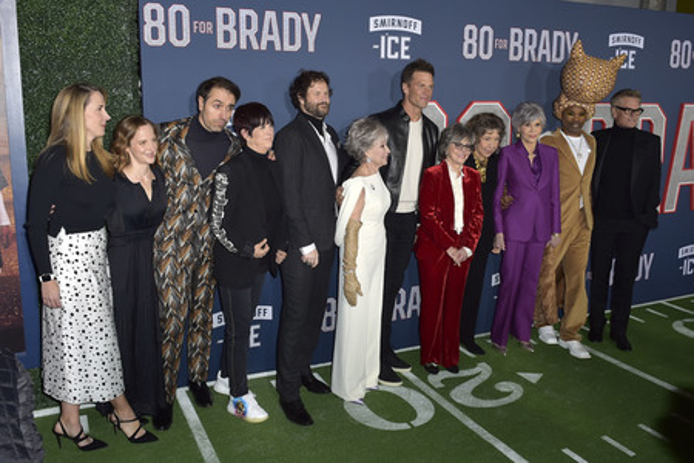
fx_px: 540
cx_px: 347
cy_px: 232
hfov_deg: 65.5
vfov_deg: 46.4
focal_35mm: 28
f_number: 6.3
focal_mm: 28
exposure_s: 1/250
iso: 500
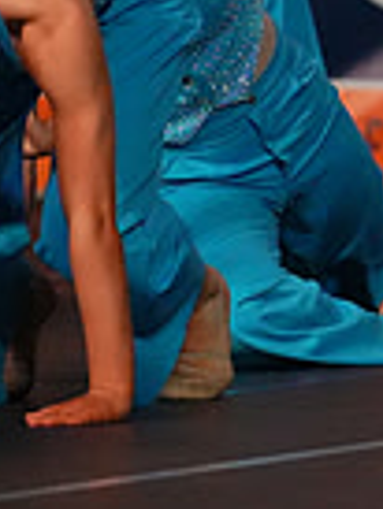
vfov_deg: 1.6
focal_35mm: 1220
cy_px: -58
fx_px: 17970
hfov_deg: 1.2
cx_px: 1049
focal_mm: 300
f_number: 3.5
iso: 16000
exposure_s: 1/1250
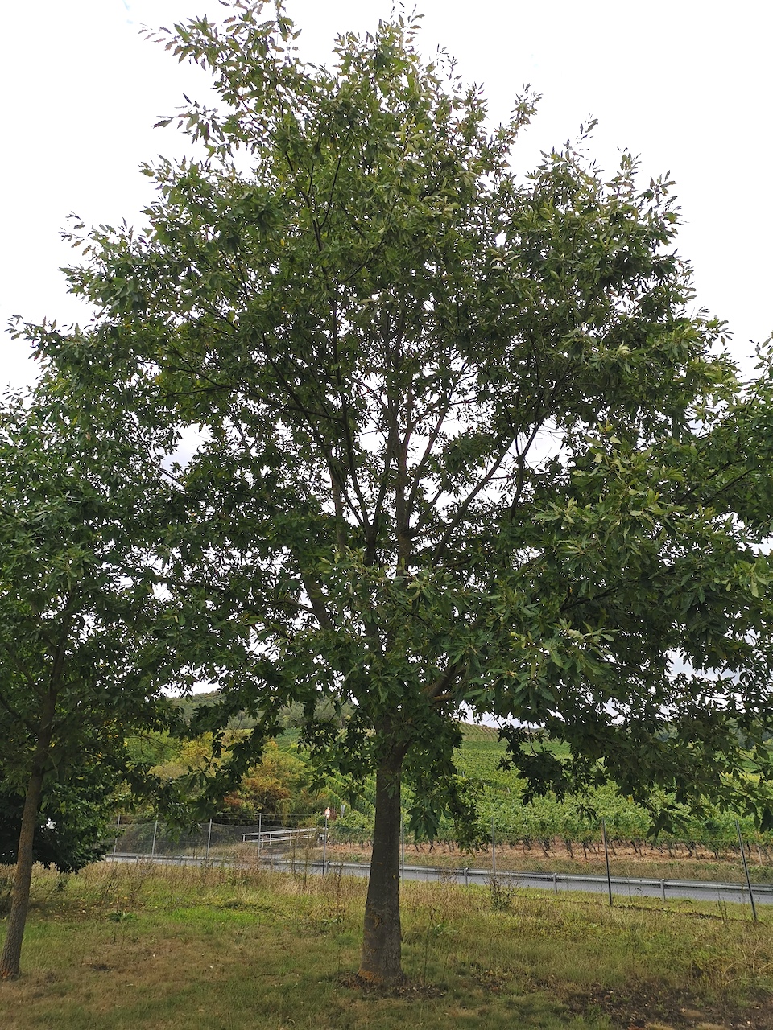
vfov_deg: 65.3
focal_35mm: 27
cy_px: 515
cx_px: 386
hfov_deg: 51.4
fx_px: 804
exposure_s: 1/1953
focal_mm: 5.58
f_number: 1.8
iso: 50
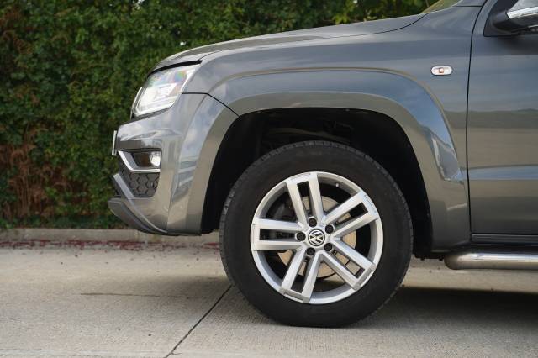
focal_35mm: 66
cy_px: 179
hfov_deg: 30.6
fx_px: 983
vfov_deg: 20.7
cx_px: 269
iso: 125
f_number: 4
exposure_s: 1/160
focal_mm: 65.8
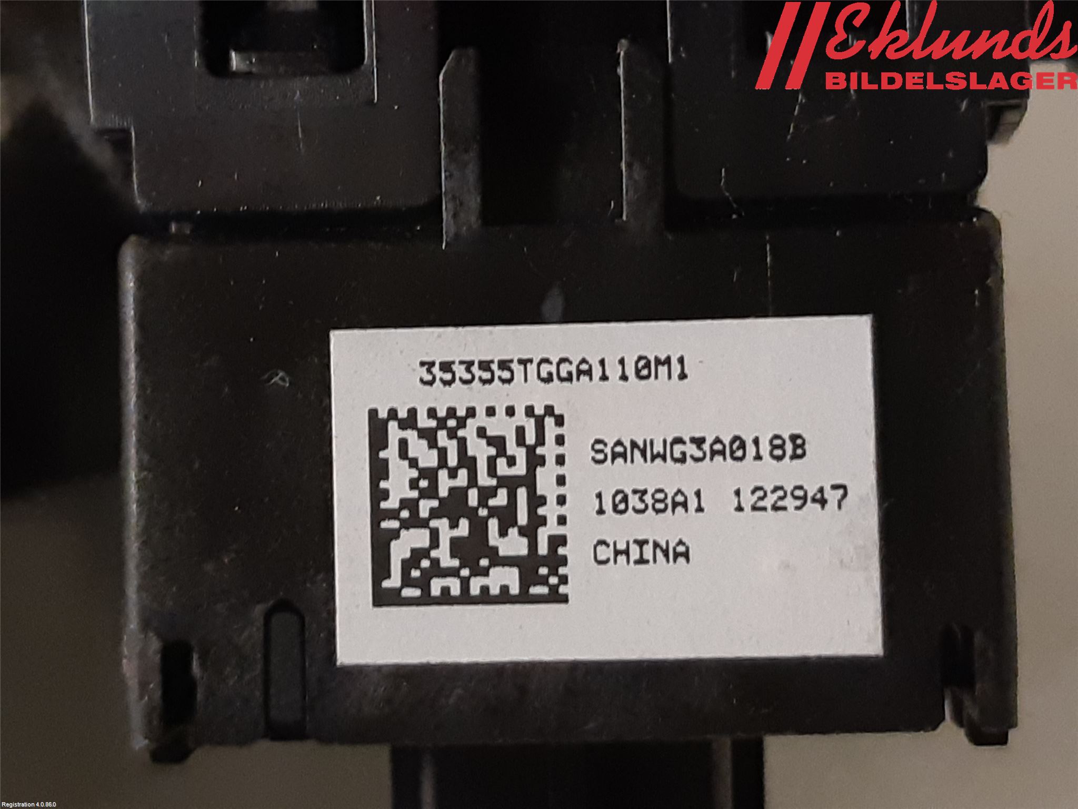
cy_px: 404
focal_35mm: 26
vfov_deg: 53.1
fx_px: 810
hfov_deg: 67.3
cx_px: 539
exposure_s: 1/50
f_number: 1.7
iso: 250
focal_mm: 3.93
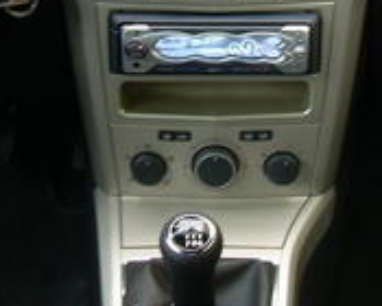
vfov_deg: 14.7
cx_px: 212
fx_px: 1153
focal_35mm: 102
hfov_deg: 18.8
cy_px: -39
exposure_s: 1/15
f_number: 2.8
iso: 50
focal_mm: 6.3
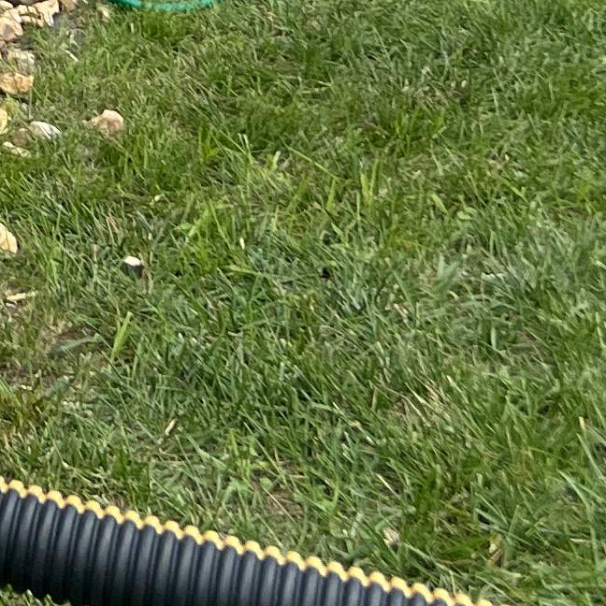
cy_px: -584
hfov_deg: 11.2
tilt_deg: -9.1
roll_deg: +4.0
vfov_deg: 11.1
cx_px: -570
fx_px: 2832
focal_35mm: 143
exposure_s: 1/2457
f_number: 1.5
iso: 50
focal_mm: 5.7
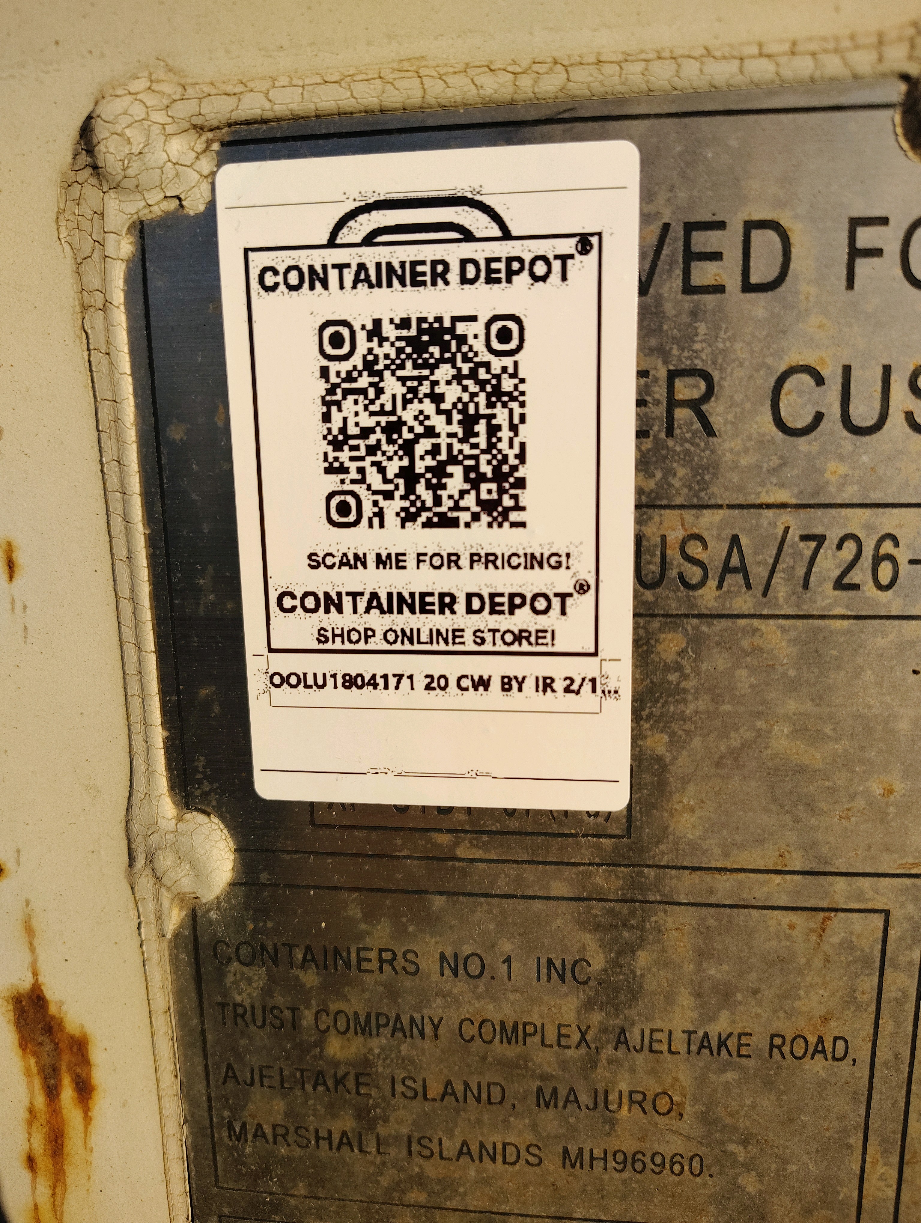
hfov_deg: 56.9
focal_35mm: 24
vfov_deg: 71.5
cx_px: 460
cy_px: 612
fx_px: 849
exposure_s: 1/833
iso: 100
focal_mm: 5.56
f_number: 1.8
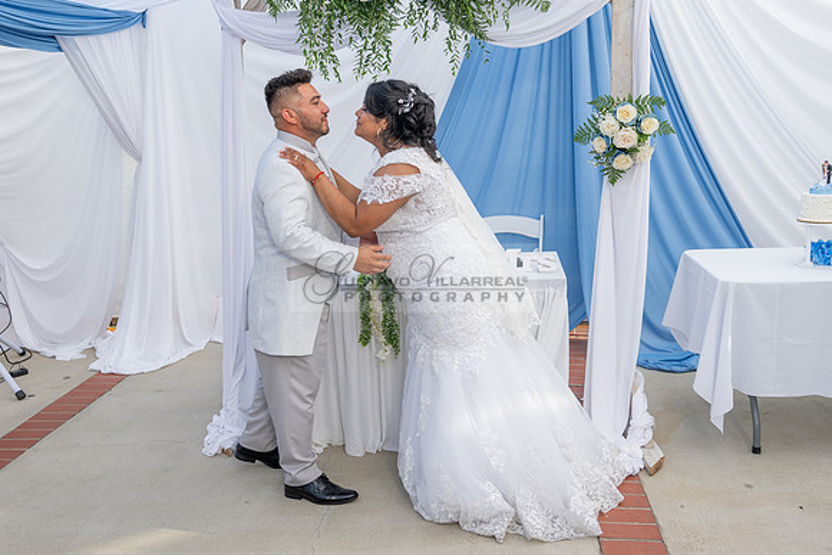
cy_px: 248
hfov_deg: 53.9
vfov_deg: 37.4
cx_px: 416
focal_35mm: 35
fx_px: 819
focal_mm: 32
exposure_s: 1/125
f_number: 6.3
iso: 200
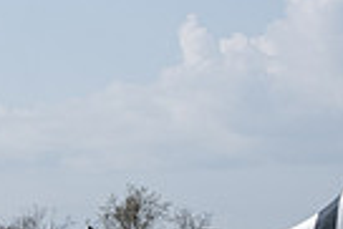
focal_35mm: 248
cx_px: -91
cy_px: 399
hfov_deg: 8.2
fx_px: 2365
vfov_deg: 5.5
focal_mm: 38.8
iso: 160
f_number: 22
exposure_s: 1/60
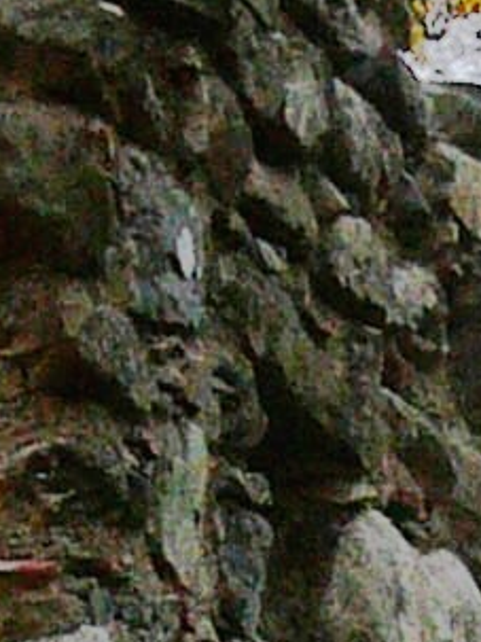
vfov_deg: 5.5
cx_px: 1032
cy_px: 1572
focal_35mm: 345
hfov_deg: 4.2
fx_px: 6396
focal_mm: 6.1
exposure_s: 1/800
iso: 80
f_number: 3.1
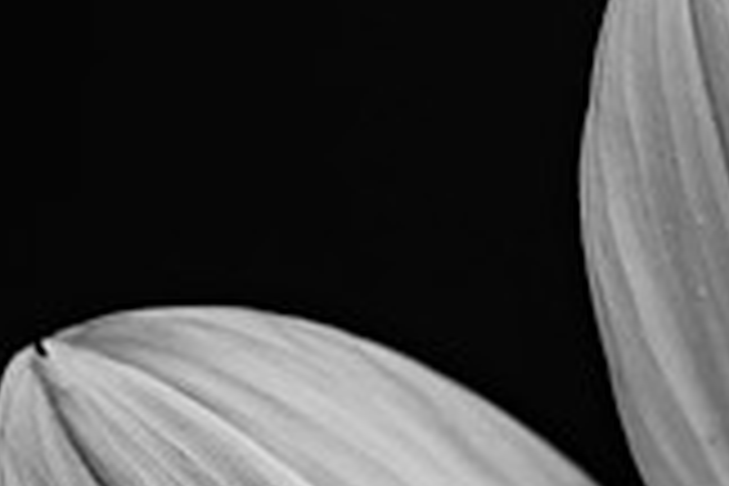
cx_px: 1269
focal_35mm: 357
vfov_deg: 3.8
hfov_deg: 5.7
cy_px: 560
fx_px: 7229
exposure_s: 1/250
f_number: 2.8
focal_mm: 100
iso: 100
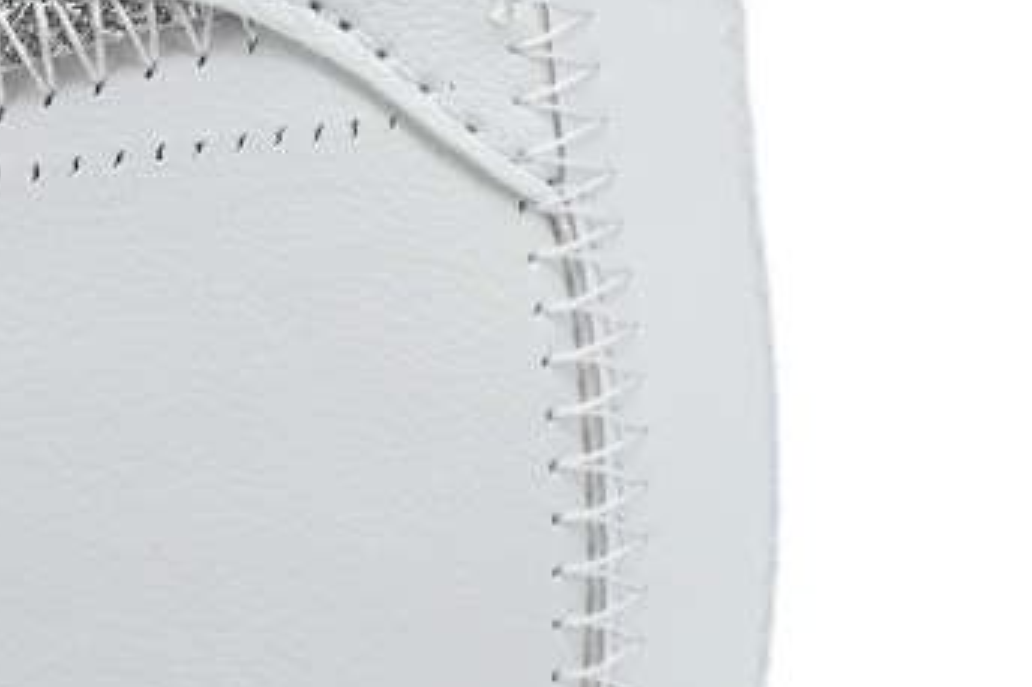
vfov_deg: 7.7
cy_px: 472
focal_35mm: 179
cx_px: 48
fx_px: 5129
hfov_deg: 11.4
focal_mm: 77
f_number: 13
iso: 800
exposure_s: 1/100
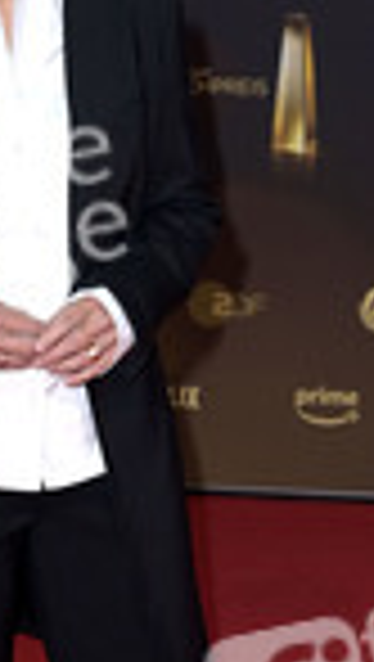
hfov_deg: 6.6
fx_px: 3252
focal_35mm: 185
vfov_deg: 11.6
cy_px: 459
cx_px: 27
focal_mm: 65
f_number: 6.3
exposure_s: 1/250
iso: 800
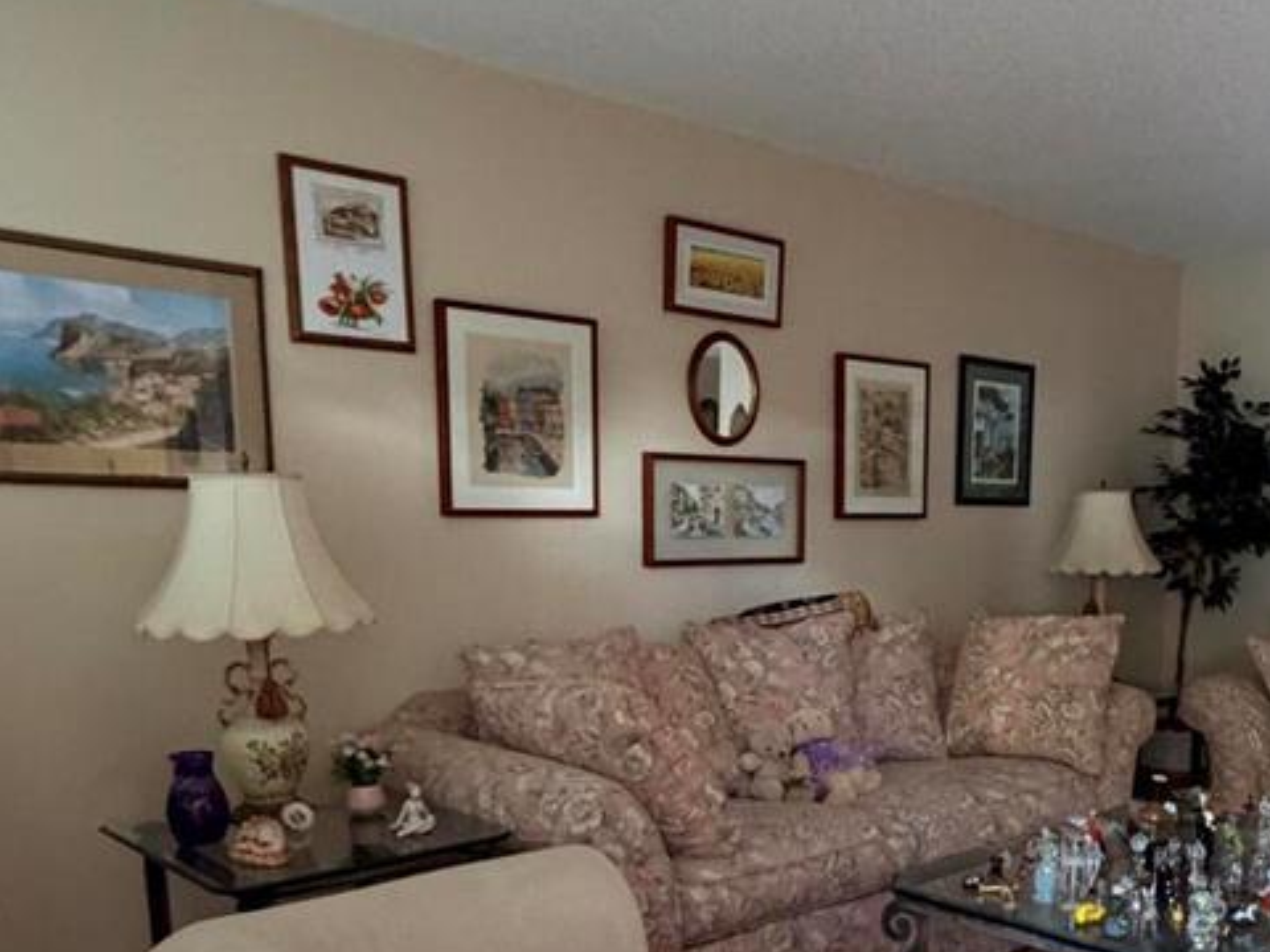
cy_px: 751
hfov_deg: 51.3
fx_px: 1284
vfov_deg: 39.2
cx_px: 886
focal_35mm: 35
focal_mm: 2.22
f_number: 2.2
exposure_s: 1/60
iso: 640
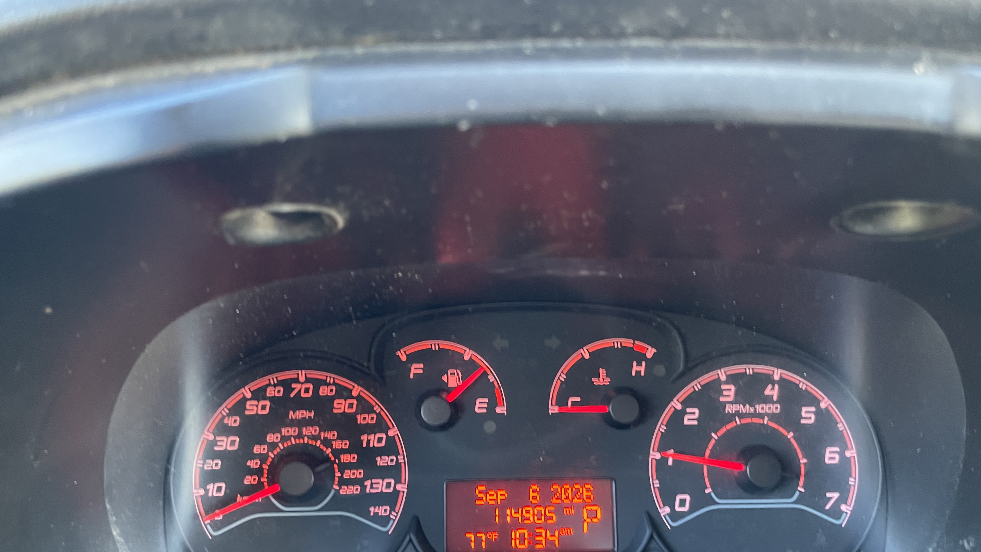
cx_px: 490
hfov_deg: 66.1
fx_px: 754
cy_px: 360
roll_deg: -0.9
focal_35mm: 29
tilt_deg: -20.7
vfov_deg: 39.8
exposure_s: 1/40
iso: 500
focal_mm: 4.2
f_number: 1.6
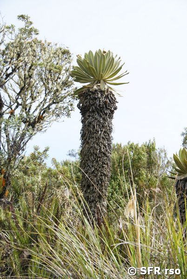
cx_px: 94
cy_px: 140
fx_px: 699
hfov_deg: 15.2
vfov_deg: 22.6
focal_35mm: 90
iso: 200
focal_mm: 60
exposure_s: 1/125
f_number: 8
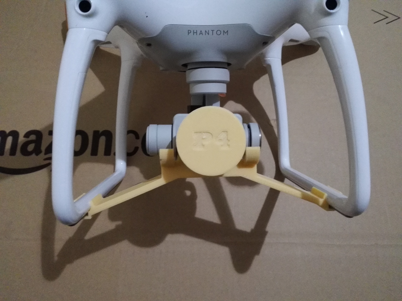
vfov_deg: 48.2
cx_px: 201
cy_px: 150
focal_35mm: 29
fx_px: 337
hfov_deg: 61.7
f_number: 2
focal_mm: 3.8
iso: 800
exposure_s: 1/16.7
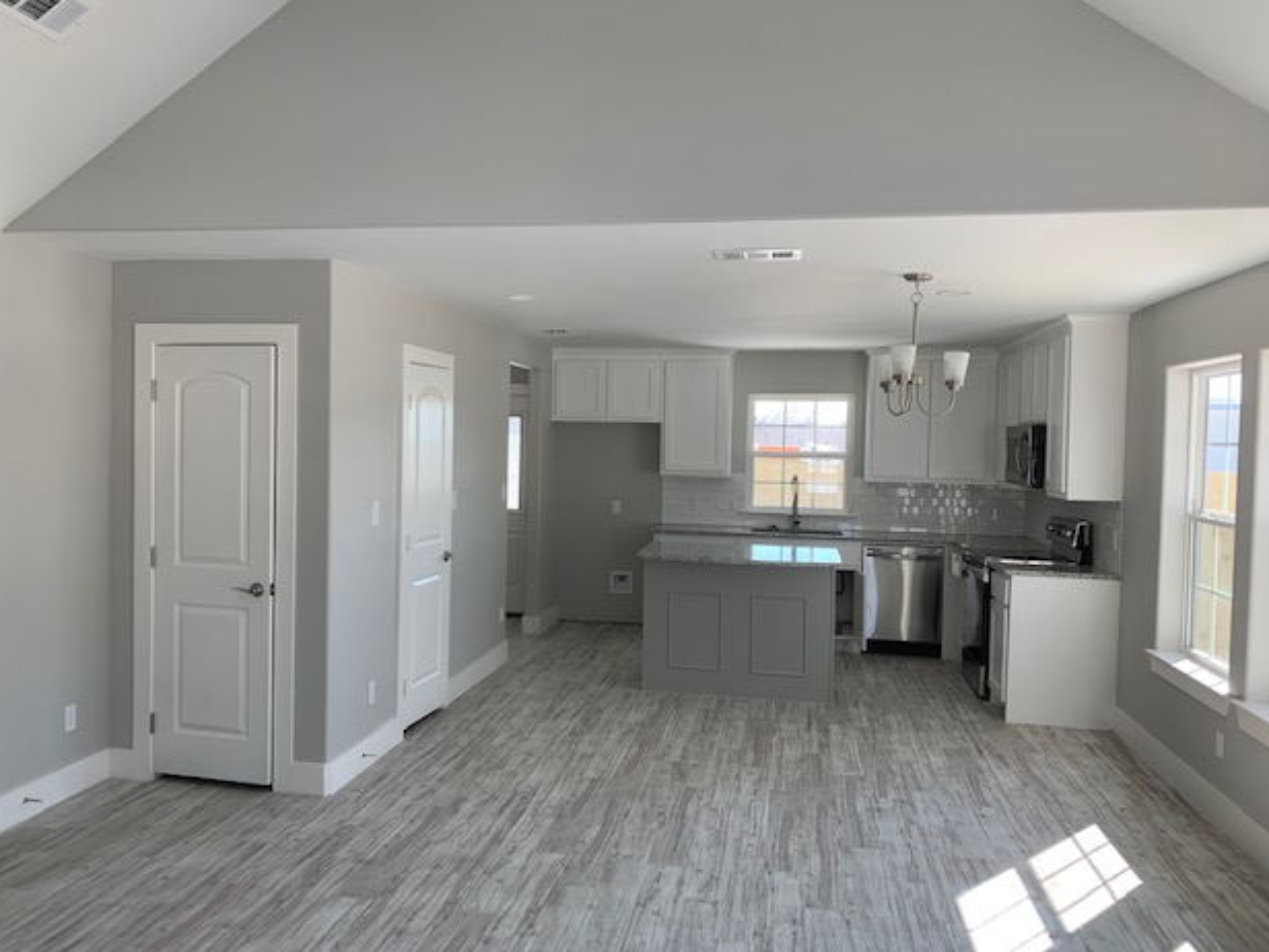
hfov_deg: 65.3
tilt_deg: -2.6
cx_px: 616
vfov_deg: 51.4
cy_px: 476
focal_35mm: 27
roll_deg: -0.6
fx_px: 990
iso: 32
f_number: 1.8
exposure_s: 1/122
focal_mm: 4.25
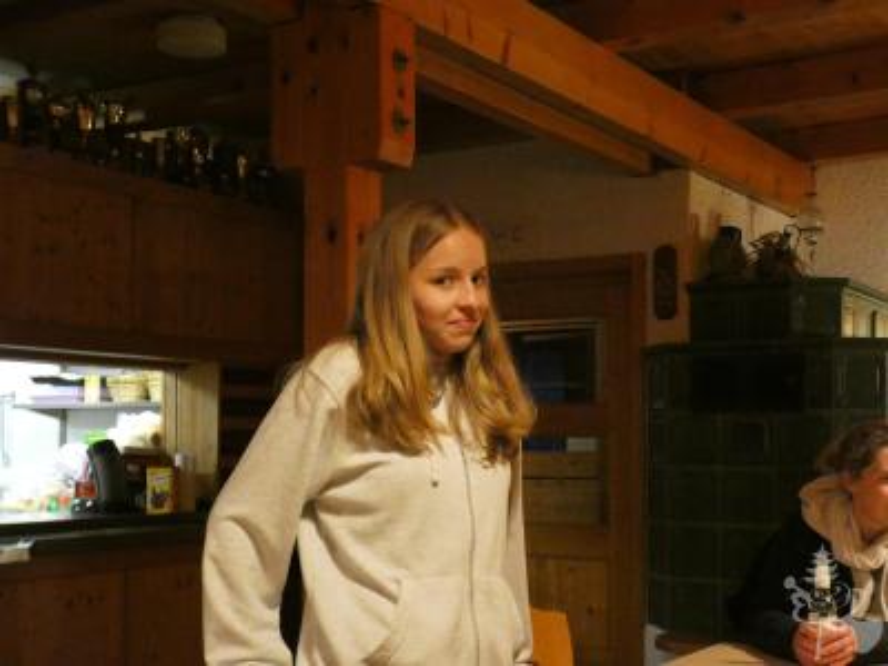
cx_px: 444
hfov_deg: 38.2
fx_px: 1283
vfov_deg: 29.1
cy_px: 333
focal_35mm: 50
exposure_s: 1/25
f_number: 3.9
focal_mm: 9
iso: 1600
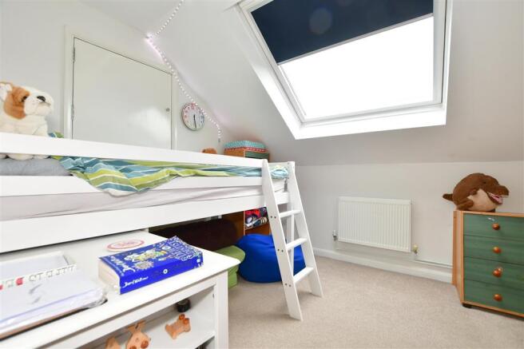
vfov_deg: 77.3
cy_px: 174
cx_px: 262
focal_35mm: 15
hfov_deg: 100.4
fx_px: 218
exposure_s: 1/25
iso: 400
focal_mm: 10
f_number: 7.1
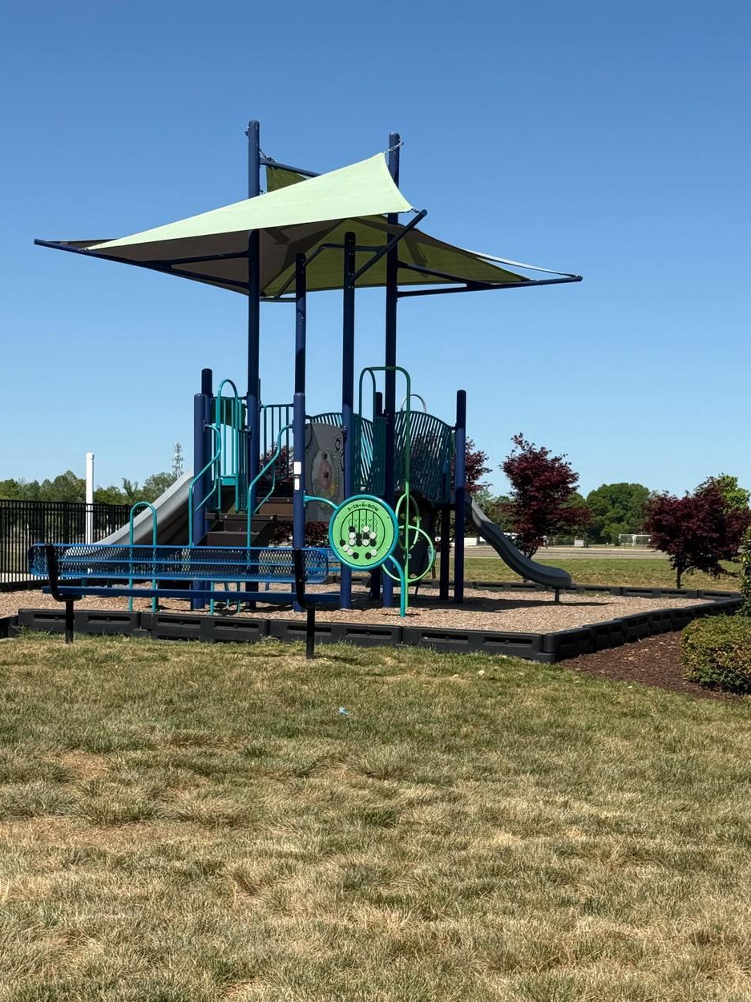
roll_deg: +0.0
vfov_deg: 32.7
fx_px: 1707
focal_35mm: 59
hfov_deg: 24.8
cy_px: 563
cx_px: 406
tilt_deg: -1.4
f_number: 1.78
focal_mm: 6.76
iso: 80
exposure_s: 1/7143
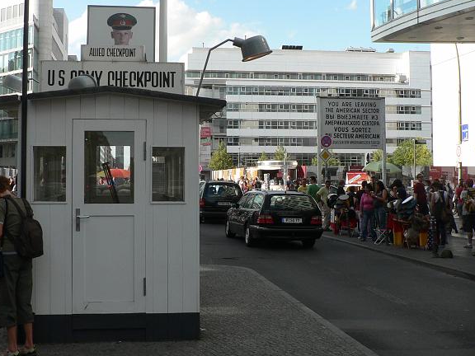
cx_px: 232
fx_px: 686
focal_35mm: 50
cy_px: 142
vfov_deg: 29.0
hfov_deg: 38.2
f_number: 4
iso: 80
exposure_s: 1/400
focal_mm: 6
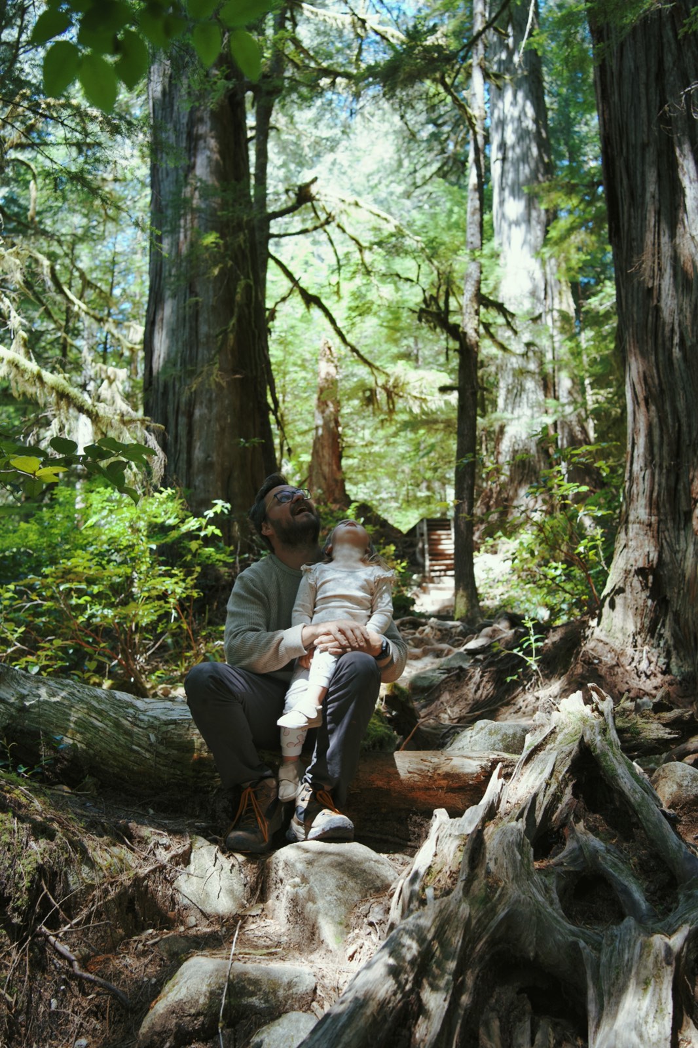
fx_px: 1018
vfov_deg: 54.4
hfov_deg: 37.8
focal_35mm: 35
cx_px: 349
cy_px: 524
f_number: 4
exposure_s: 1/160
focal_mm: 35
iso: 640
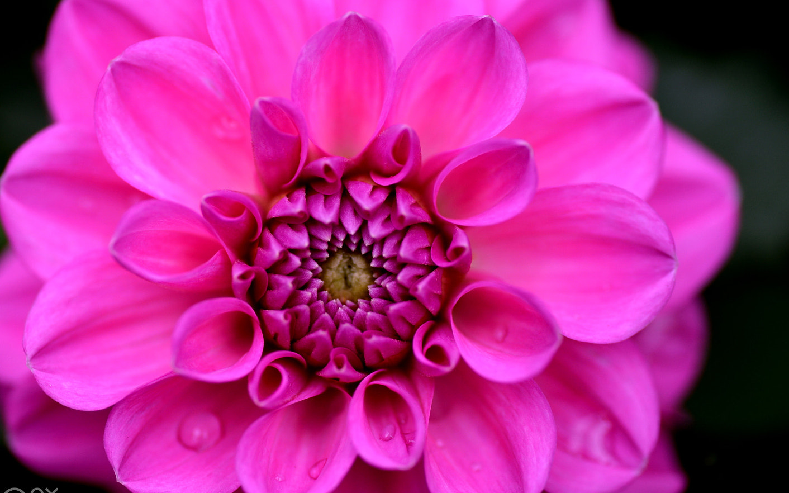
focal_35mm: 104
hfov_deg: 20.0
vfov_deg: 12.6
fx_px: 2236
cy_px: 276
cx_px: 367
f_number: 5.6
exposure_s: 1/350
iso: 200
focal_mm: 90
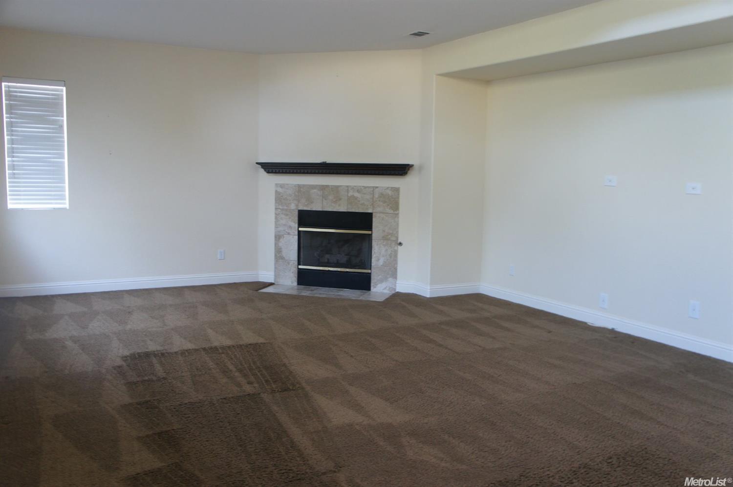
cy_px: 244
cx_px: 366
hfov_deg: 62.0
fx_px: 610
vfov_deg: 43.5
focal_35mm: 30
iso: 500
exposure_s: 1/30
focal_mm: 20
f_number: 4
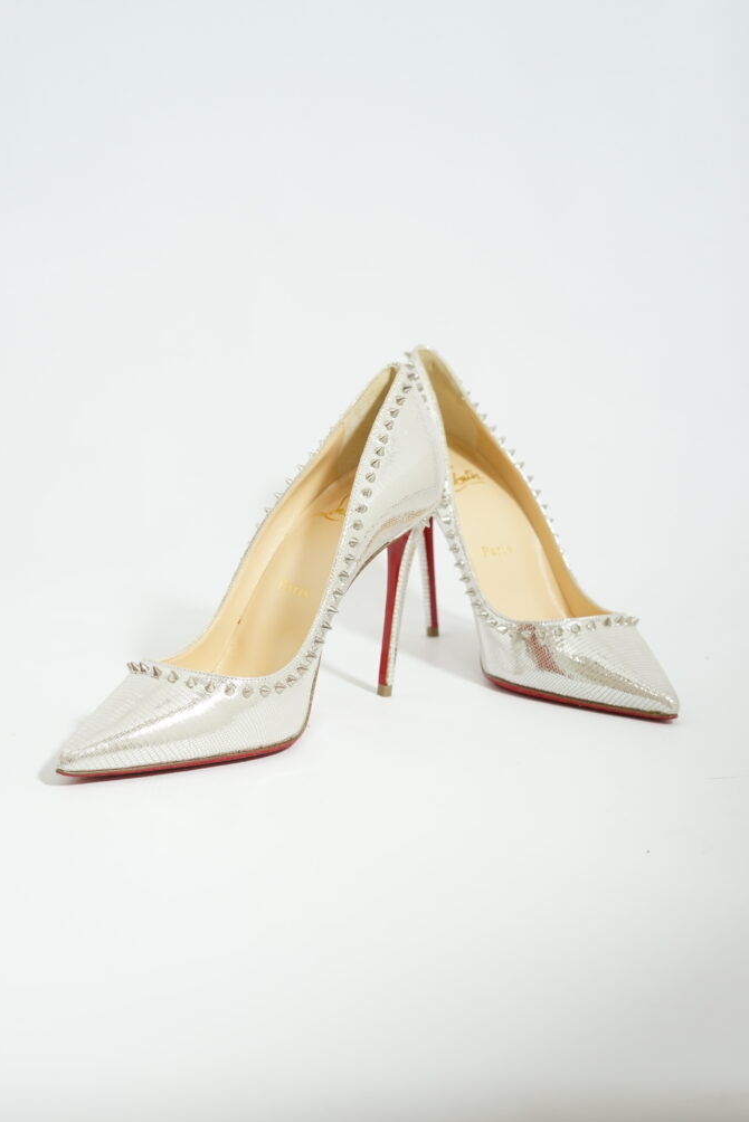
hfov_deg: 26.5
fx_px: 1590
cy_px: 553
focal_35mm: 51
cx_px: 380
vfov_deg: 38.9
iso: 640
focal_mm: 50
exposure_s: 1/20
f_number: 6.3
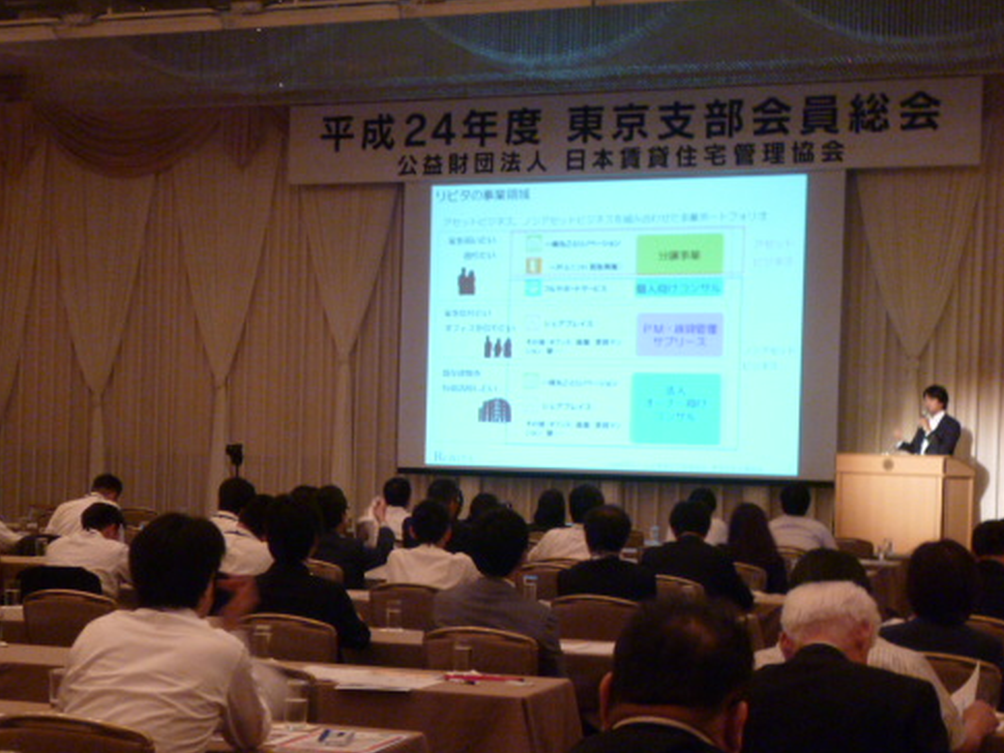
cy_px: 439
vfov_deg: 22.2
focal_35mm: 66
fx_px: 1915
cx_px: 455
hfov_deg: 29.4
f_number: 3.6
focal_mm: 8.9
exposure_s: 1/8
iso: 400
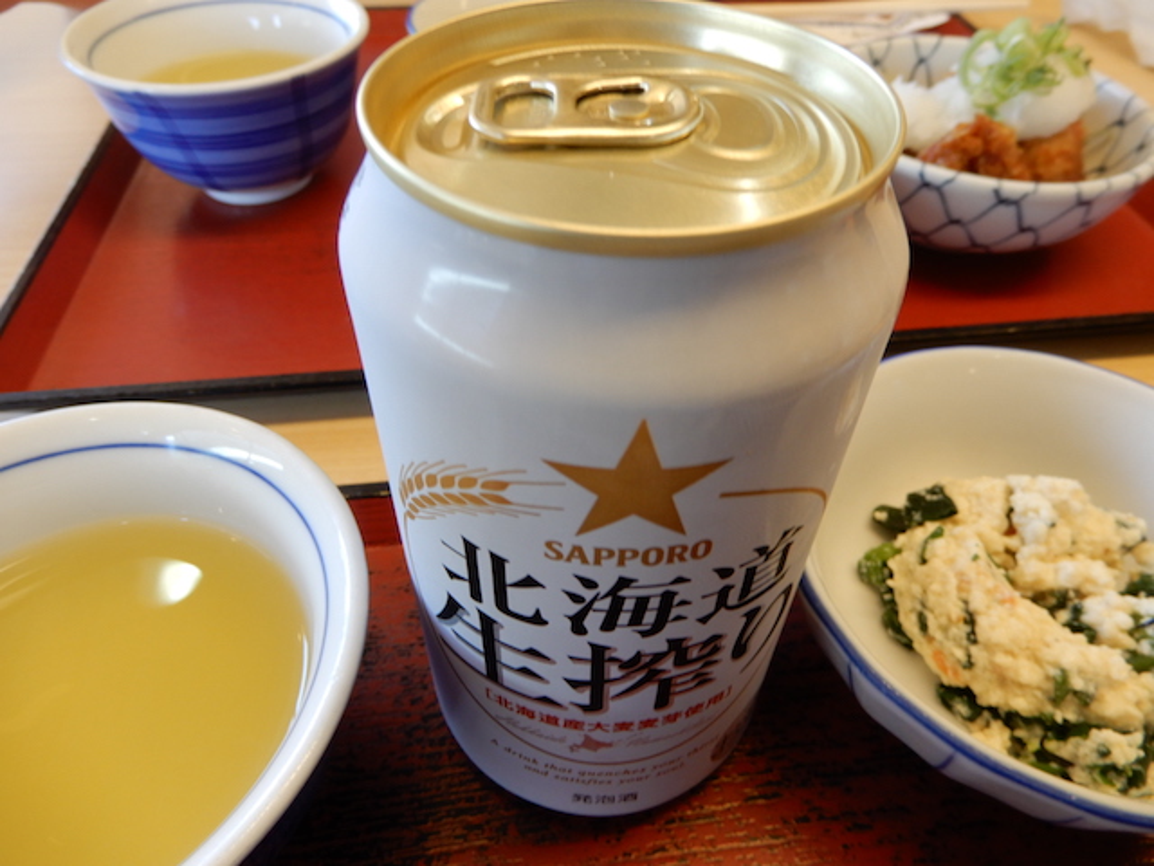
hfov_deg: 71.6
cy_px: 433
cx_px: 577
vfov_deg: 56.8
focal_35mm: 24
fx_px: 800
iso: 80
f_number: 3.4
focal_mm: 4.3
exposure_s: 1/30
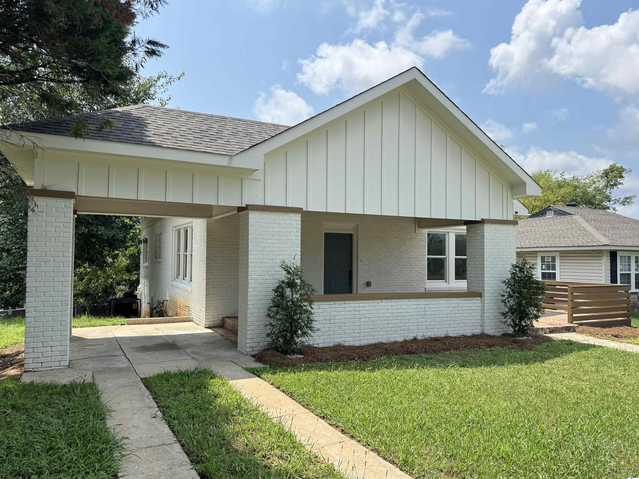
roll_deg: -0.5
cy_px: 238
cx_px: 321
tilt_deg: +2.3
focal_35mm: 25
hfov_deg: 69.4
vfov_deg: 54.9
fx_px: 462
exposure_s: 1/1285
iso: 80
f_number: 1.78
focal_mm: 6.76
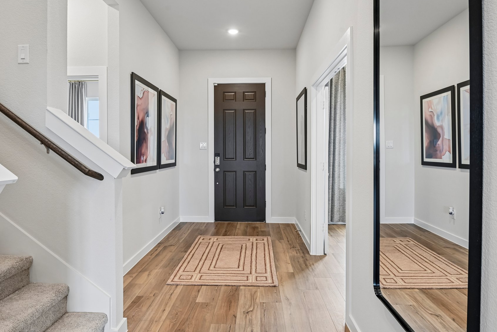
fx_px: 318
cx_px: 240
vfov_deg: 55.0
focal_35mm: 23
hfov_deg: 76.1
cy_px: 150
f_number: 8
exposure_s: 1/13
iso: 400
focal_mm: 19
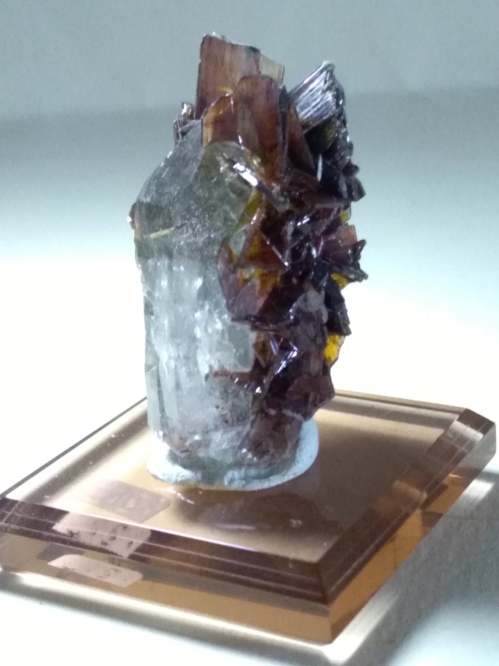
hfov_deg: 53.1
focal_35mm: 26
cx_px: 250
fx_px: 500
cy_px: 333
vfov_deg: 67.3
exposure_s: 1/14.3
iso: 745
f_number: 2
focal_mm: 3.54
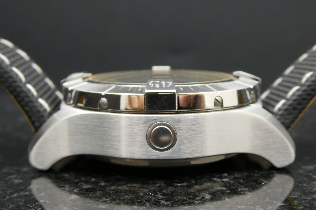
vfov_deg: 25.1
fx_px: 474
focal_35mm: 54
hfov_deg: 36.9
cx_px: 157
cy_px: 108
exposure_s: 1/80
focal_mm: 9
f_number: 4.1
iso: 250
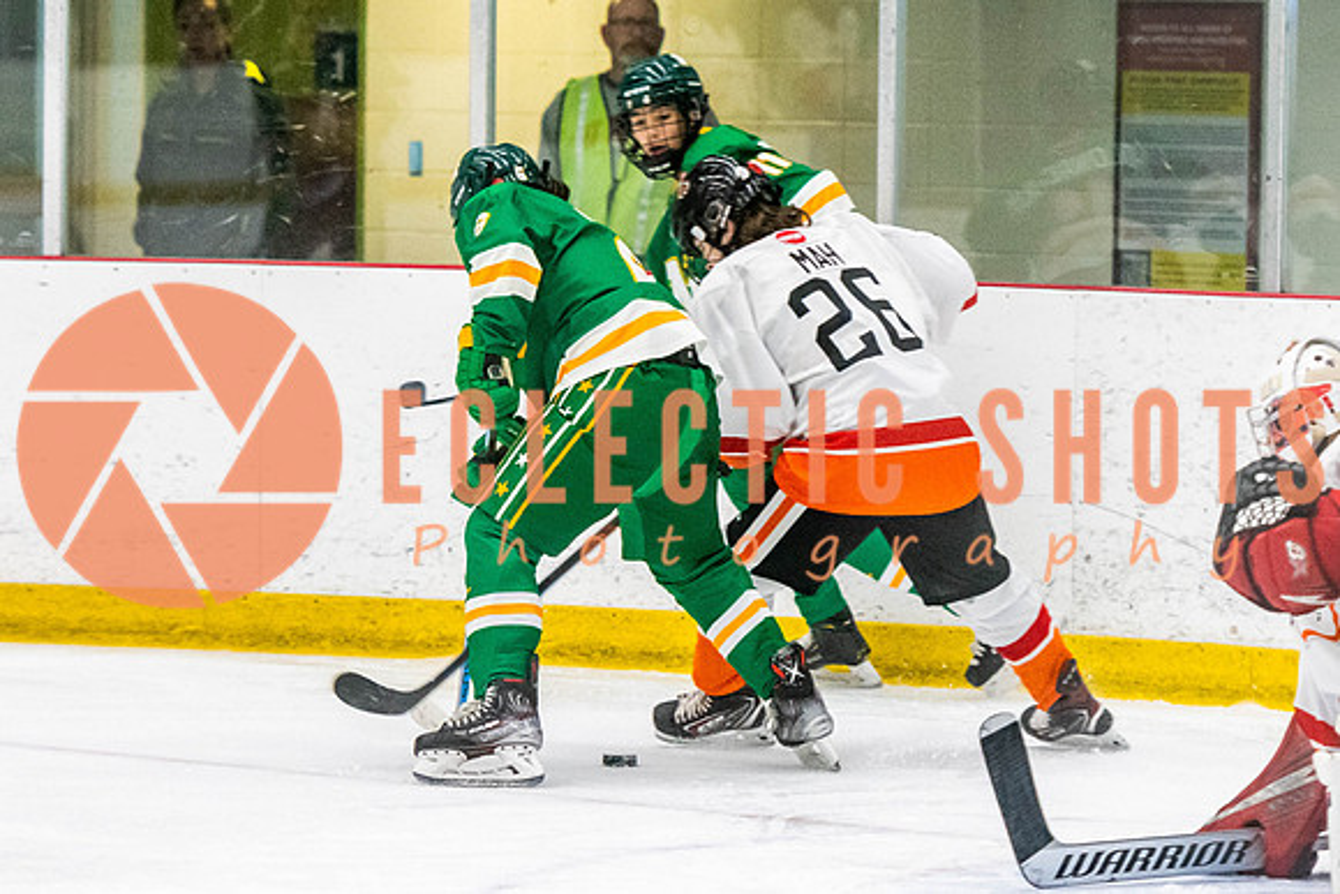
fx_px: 10293
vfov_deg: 5.0
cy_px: 476
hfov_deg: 7.4
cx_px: 624
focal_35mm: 276
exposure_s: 1/640
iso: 1800
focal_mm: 120
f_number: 2.8
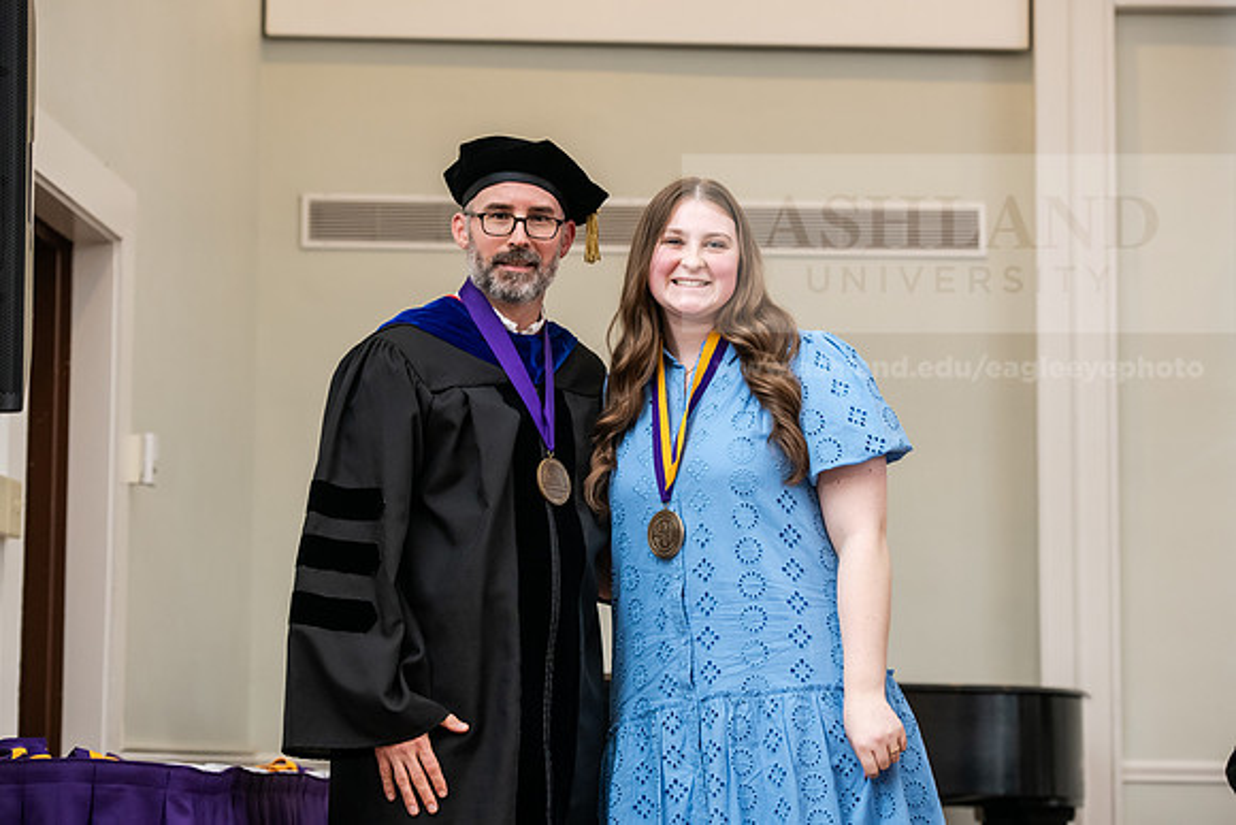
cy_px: 412
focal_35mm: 98
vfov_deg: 14.0
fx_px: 3365
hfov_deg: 20.8
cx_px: 618
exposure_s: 1/200
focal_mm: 98
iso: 1600
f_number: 4.5
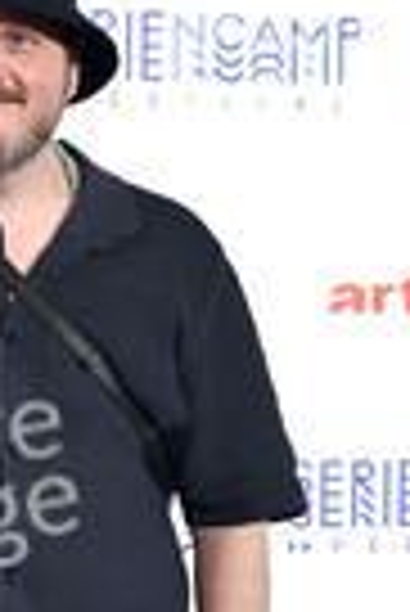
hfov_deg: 10.5
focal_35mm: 129
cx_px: -23
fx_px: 2198
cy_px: 734
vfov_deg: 15.3
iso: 500
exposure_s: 1/250
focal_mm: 44
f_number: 3.5
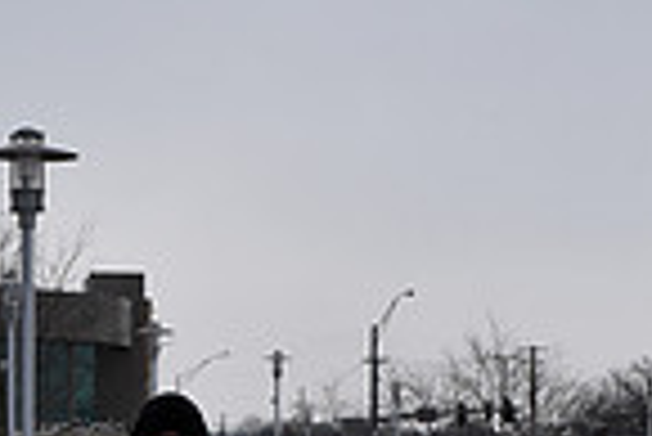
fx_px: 2611
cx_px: 328
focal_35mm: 144
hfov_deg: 14.2
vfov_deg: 9.1
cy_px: 829
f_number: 11
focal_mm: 36
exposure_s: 1/500
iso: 400
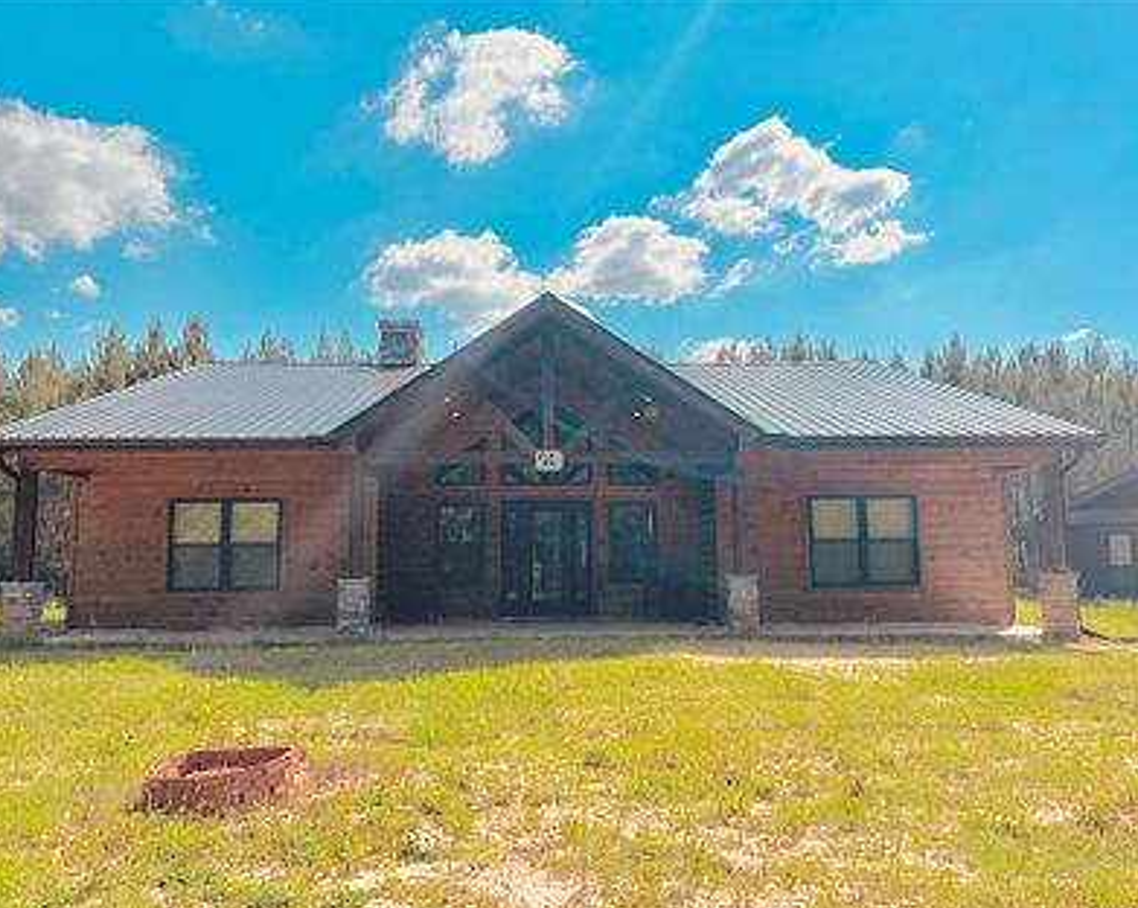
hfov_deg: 62.3
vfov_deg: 51.5
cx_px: 560
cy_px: 455
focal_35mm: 28
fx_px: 942
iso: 50
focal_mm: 5.7
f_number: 1.5
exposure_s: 1/7463
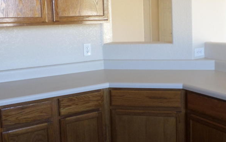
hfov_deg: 42.9
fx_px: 283
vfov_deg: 27.9
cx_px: 151
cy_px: 50
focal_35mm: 46
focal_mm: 4.5
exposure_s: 1/30
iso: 160
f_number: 2.5
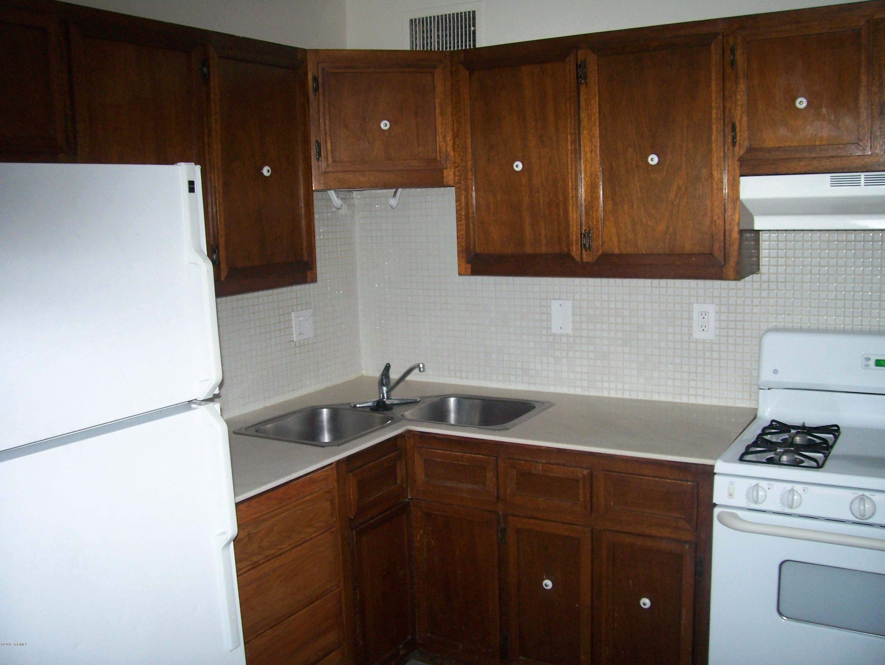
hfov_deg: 53.9
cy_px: 332
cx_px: 442
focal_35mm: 34
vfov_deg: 41.8
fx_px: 870
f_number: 2.7
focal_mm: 5.6
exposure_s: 1/60
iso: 160
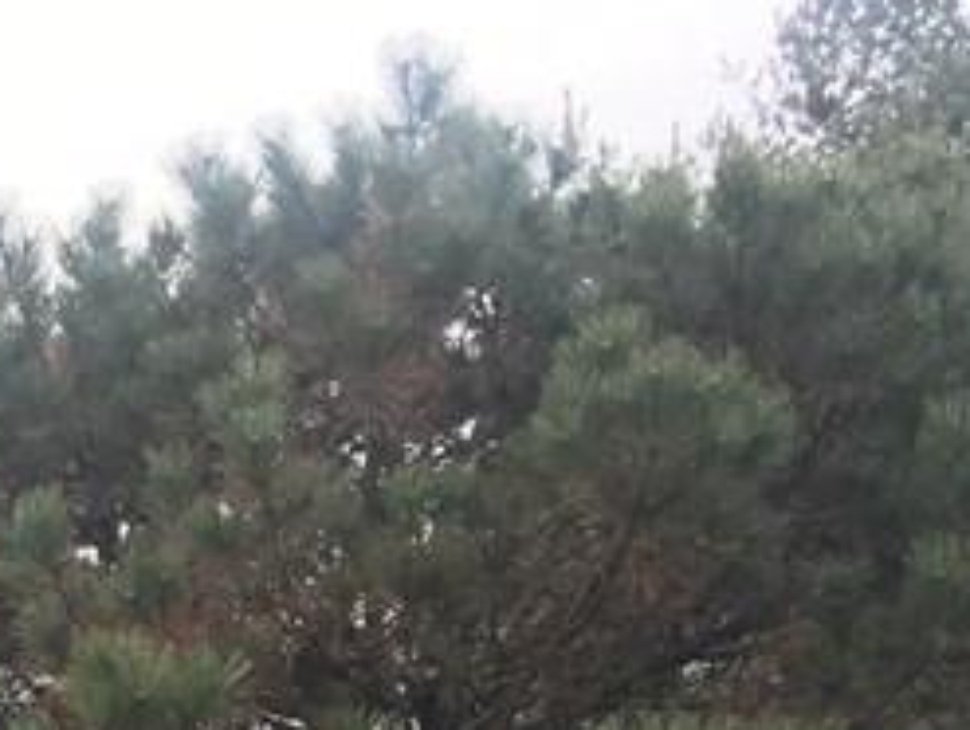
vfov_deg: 11.7
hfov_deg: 14.3
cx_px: -813
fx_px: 3368
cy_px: 1158
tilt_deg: +0.2
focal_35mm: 120
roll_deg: +2.2
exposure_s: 1/120
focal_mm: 4.15
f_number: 2.2
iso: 25
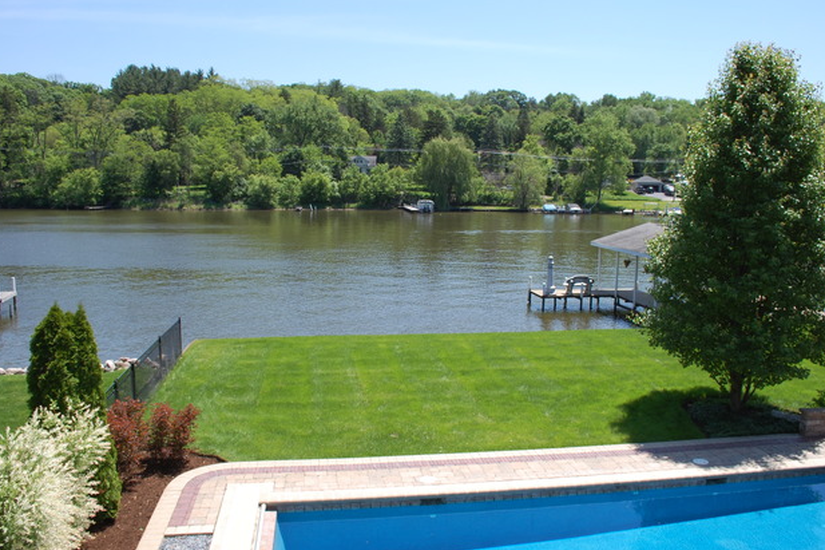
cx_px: 409
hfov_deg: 65.5
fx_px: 641
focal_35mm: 28
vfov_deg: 46.4
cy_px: 269
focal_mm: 18
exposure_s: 1/250
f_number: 8
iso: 200
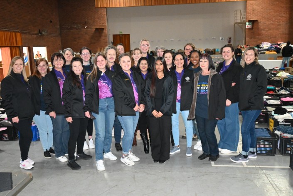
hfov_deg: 57.2
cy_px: 98
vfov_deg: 40.0
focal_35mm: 33
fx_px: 269
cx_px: 146
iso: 6400
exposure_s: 1/60
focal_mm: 22
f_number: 4
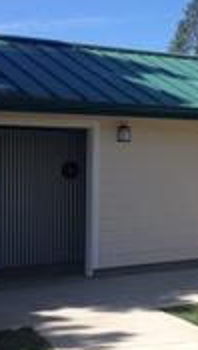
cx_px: 212
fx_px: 809
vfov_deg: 24.4
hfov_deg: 13.7
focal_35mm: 87
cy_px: 164
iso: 50
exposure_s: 1/1534
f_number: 2.4
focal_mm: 4.28
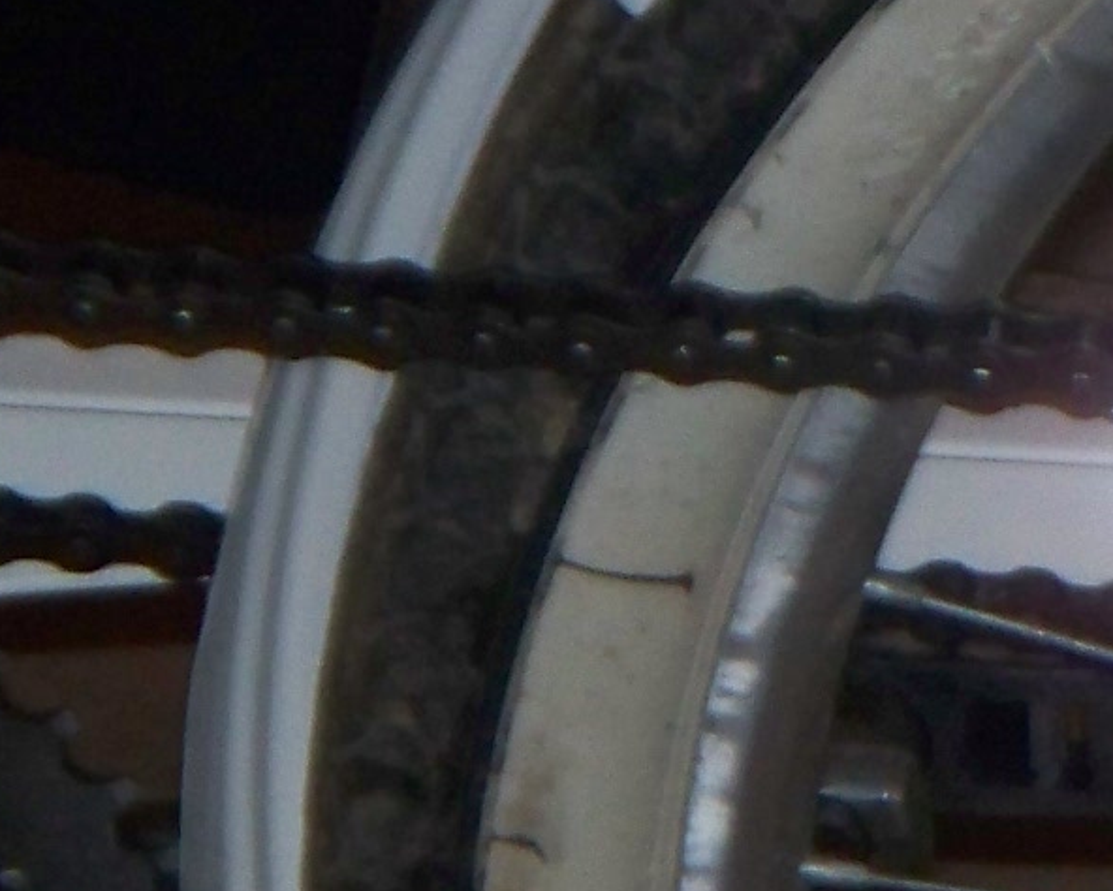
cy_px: 895
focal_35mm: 640
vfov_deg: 2.4
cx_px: 1822
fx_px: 21089
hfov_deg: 3.0
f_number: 4.4
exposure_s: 1/60
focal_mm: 28.83
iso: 200
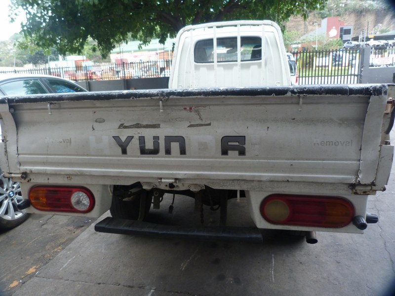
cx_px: 198
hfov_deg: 69.4
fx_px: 285
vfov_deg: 54.9
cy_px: 148
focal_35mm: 25
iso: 125
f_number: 2.8
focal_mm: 4.5
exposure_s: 1/60
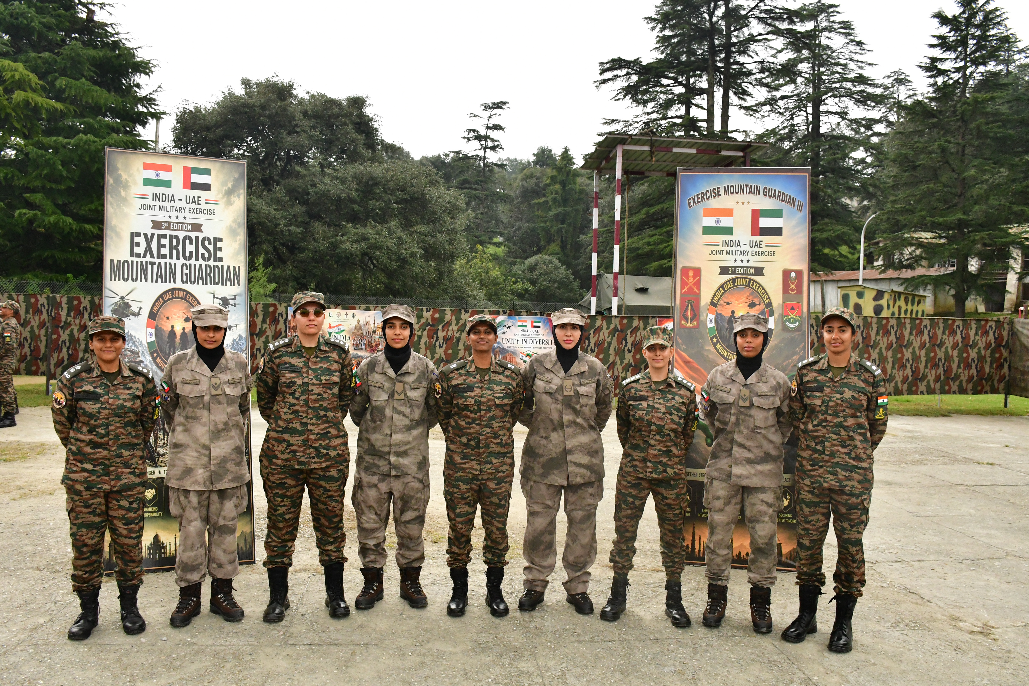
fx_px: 772
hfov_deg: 67.4
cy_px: 343
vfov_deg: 47.9
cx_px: 514
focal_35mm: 27
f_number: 6.3
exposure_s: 1/2500
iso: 2000
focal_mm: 18
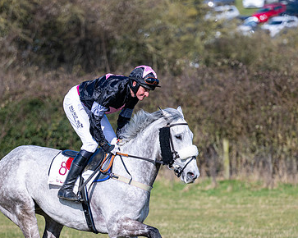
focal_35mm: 298
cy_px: 209
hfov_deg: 6.5
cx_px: 103
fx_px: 2627
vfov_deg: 5.2
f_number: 2.8
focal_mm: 150
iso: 200
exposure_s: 1/4000
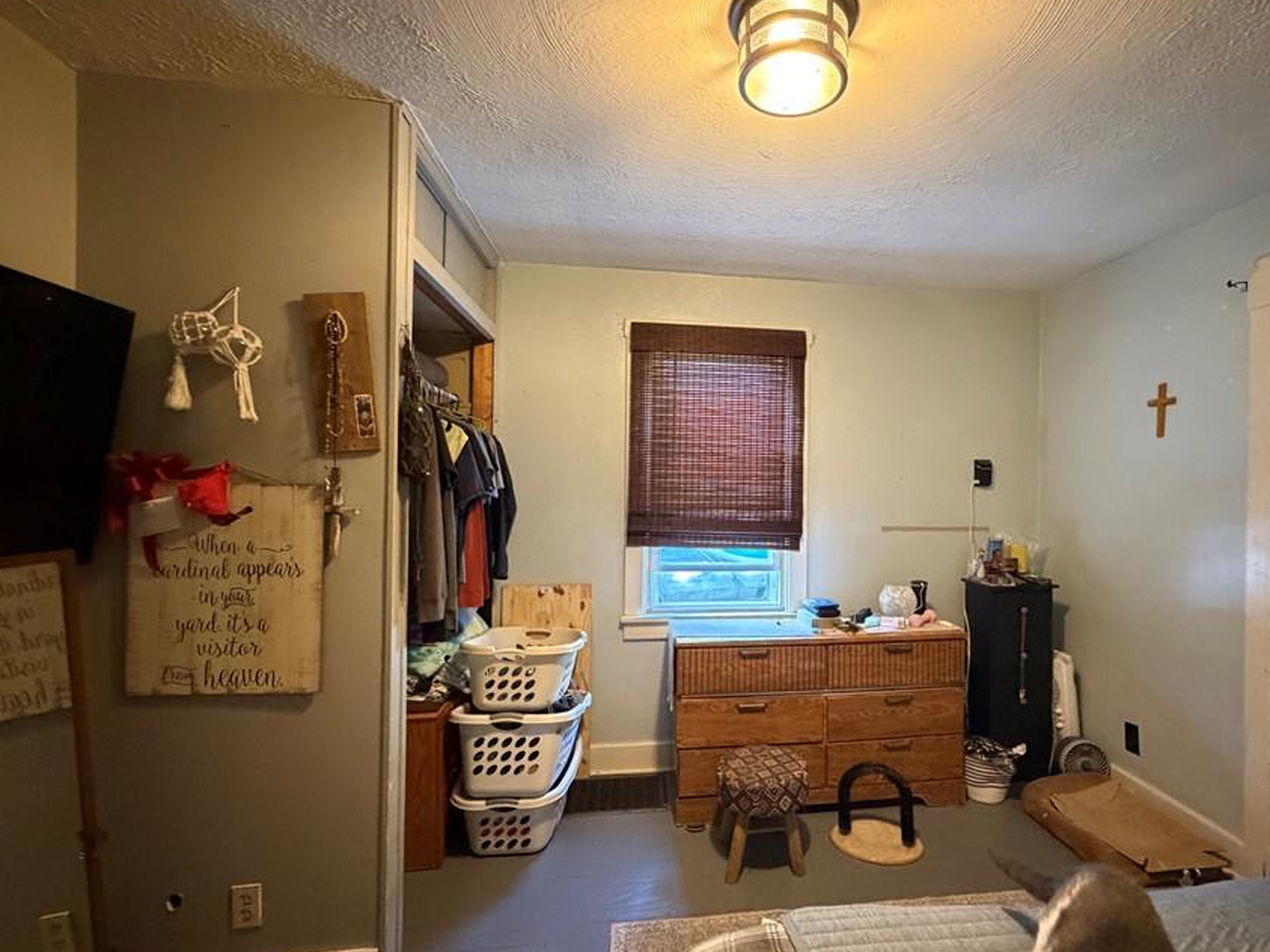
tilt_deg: -0.6
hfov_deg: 90.3
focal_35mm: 17
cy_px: 487
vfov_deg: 74.7
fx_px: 624
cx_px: 737
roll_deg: +0.0
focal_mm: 2.22
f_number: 2.2
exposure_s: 1/40
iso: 1000
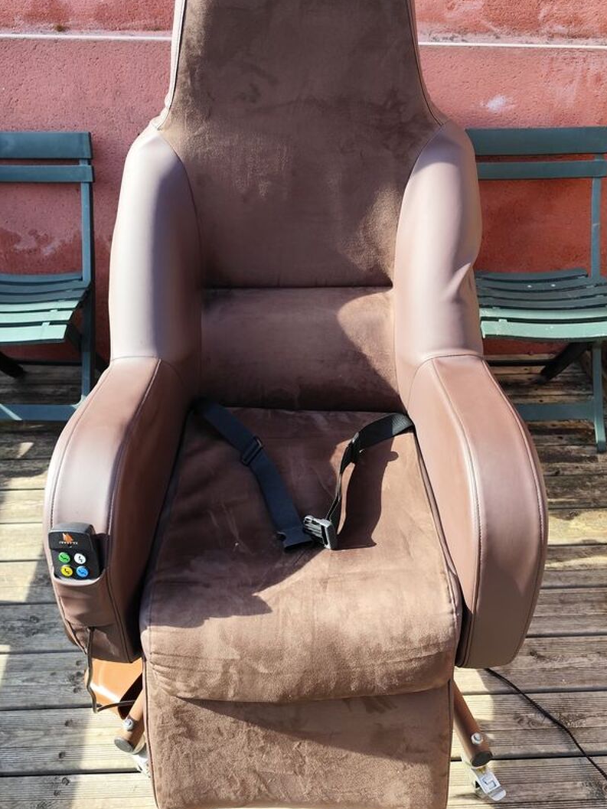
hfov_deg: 48.2
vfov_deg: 61.6
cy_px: 372
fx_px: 678
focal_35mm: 29
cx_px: 283
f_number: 1.65
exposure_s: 1/211
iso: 50
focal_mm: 6.19
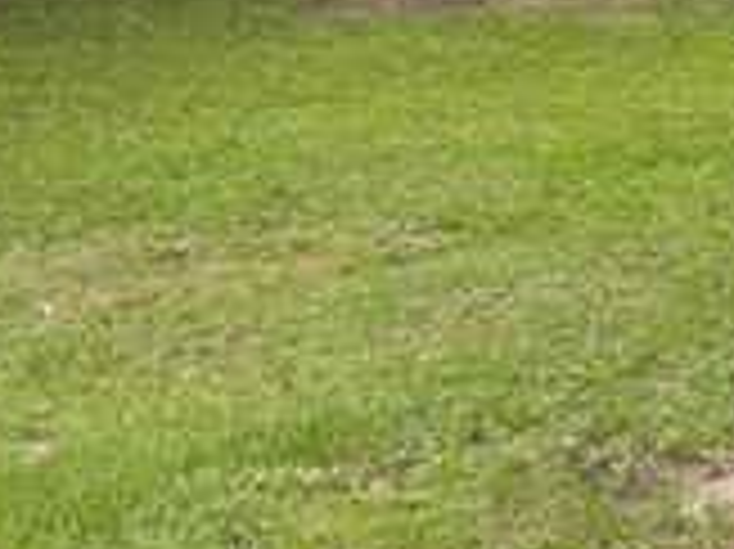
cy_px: -128
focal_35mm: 80
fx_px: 1695
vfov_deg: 17.5
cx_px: 1063
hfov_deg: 21.1
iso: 64
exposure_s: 1/1099
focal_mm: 5.96
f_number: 1.6
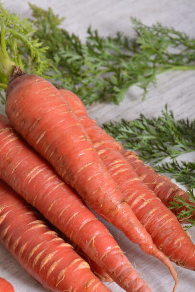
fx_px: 1619
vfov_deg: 10.3
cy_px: 172
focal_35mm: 199
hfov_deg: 6.9
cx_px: 75
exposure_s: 1/160
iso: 400
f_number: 9
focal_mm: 90
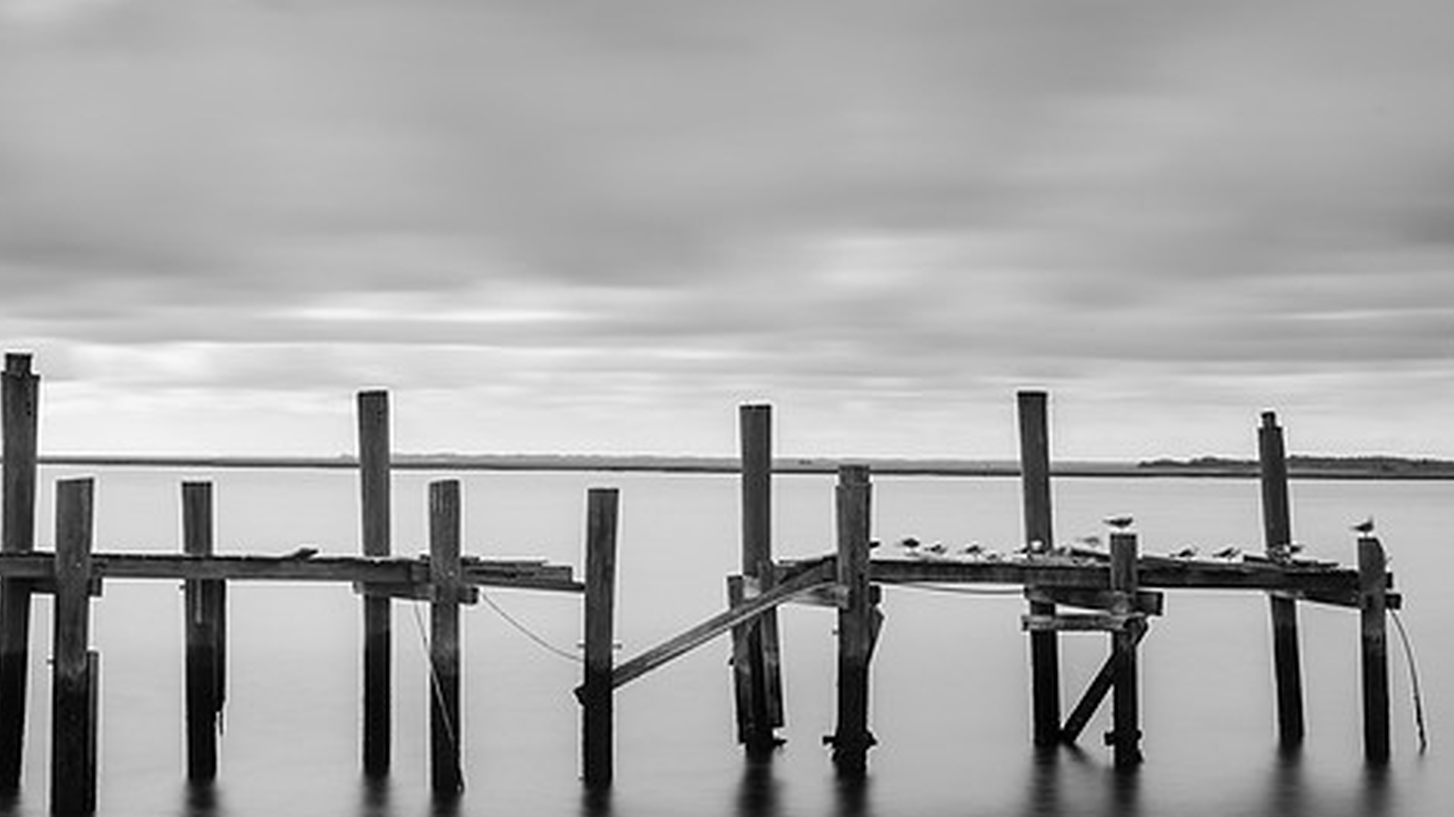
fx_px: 2390
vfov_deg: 19.4
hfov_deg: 33.8
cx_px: 606
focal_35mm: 62
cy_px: 379
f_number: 13
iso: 64
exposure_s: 30
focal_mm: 48
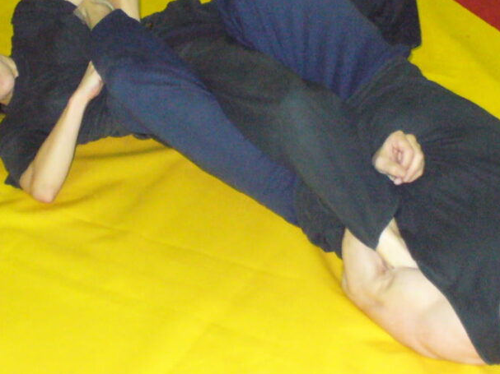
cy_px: 109
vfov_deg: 18.1
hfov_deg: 24.1
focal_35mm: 81
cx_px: 283
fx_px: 1170
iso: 400
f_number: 2.8
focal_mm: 6.1
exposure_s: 1/30
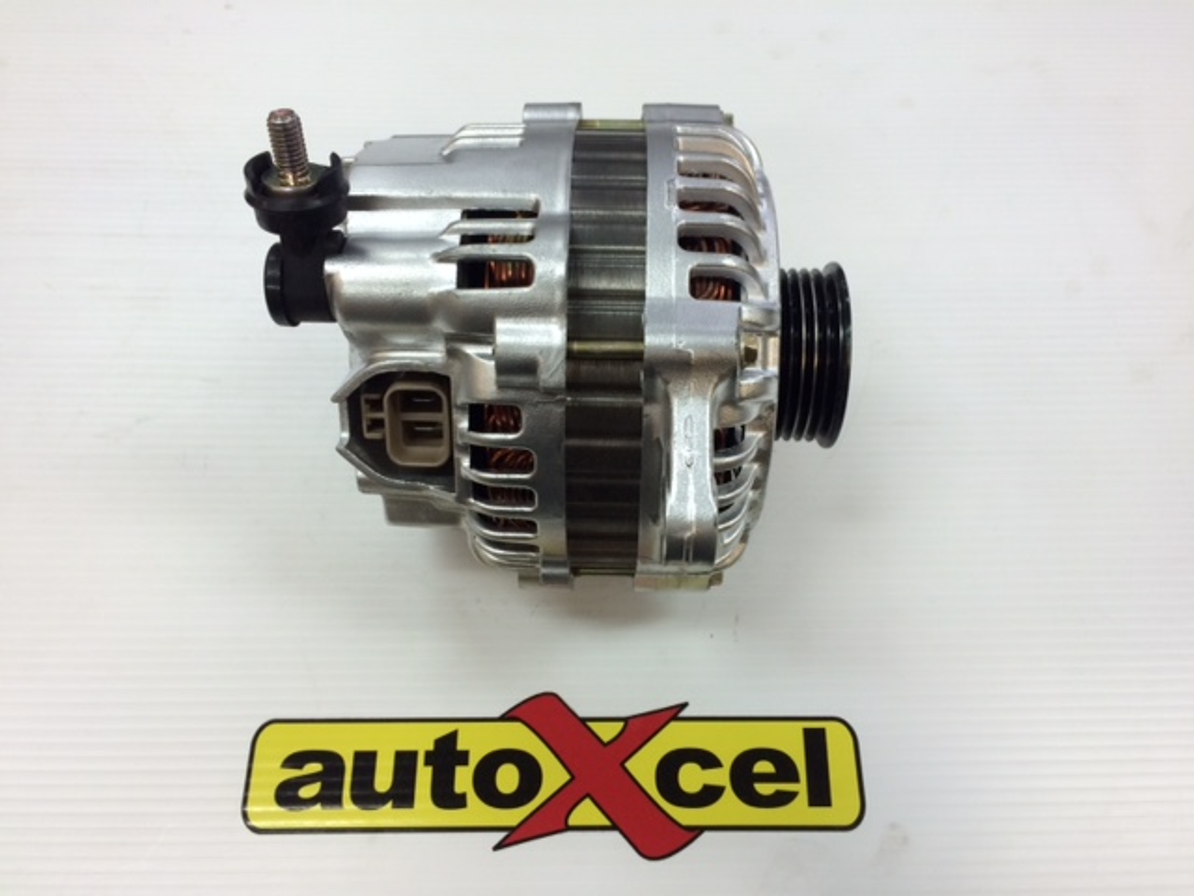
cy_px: 448
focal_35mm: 29
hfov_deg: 61.7
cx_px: 597
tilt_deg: -63.1
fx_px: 1000
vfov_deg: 48.2
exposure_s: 1/33
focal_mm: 4.15
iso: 32
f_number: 2.2
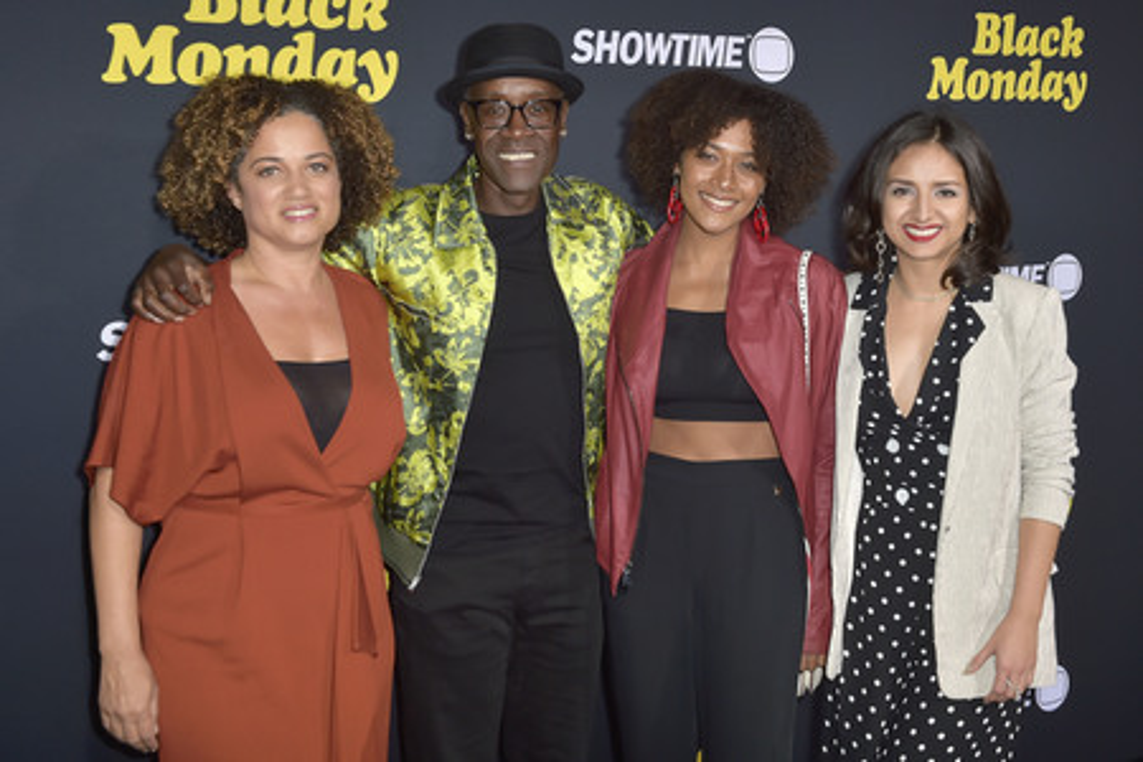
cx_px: 572
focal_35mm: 50
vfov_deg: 27.0
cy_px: 381
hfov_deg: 39.6
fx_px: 1587
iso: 200
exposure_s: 1/250
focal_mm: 50
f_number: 6.3
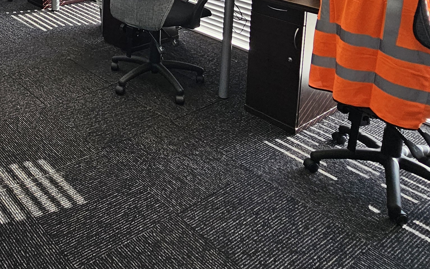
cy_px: -62
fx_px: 422
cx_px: 45
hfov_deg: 48.4
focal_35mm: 36
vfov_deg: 29.7
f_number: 2.2
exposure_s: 1/100
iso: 80
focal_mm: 2.2
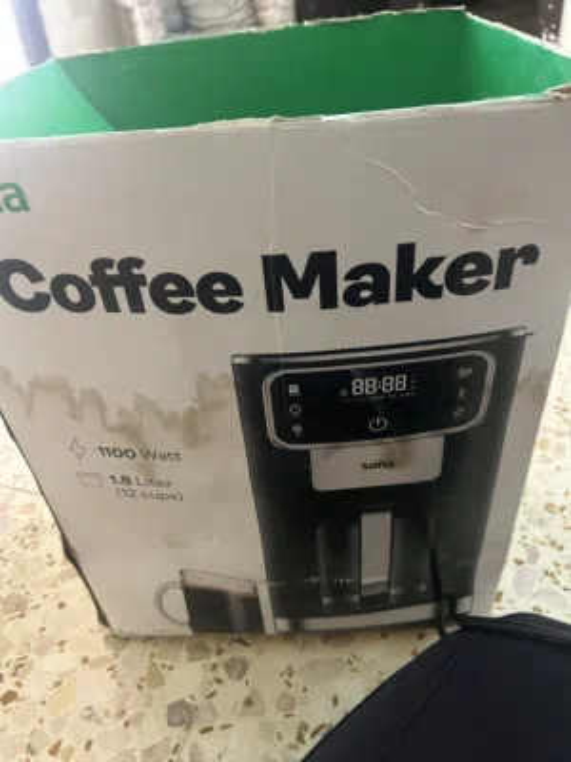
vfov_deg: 67.3
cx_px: 286
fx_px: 572
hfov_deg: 53.1
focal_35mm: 26
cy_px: 381
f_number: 1.5
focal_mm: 5.7
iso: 400
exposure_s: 1/33
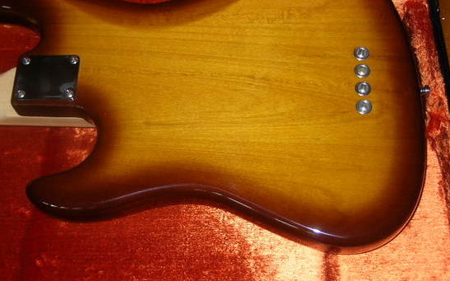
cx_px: 217
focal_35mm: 56
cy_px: 148
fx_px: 687
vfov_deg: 23.2
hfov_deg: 36.3
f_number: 2.7
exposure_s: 1/60.1
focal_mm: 6
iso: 50
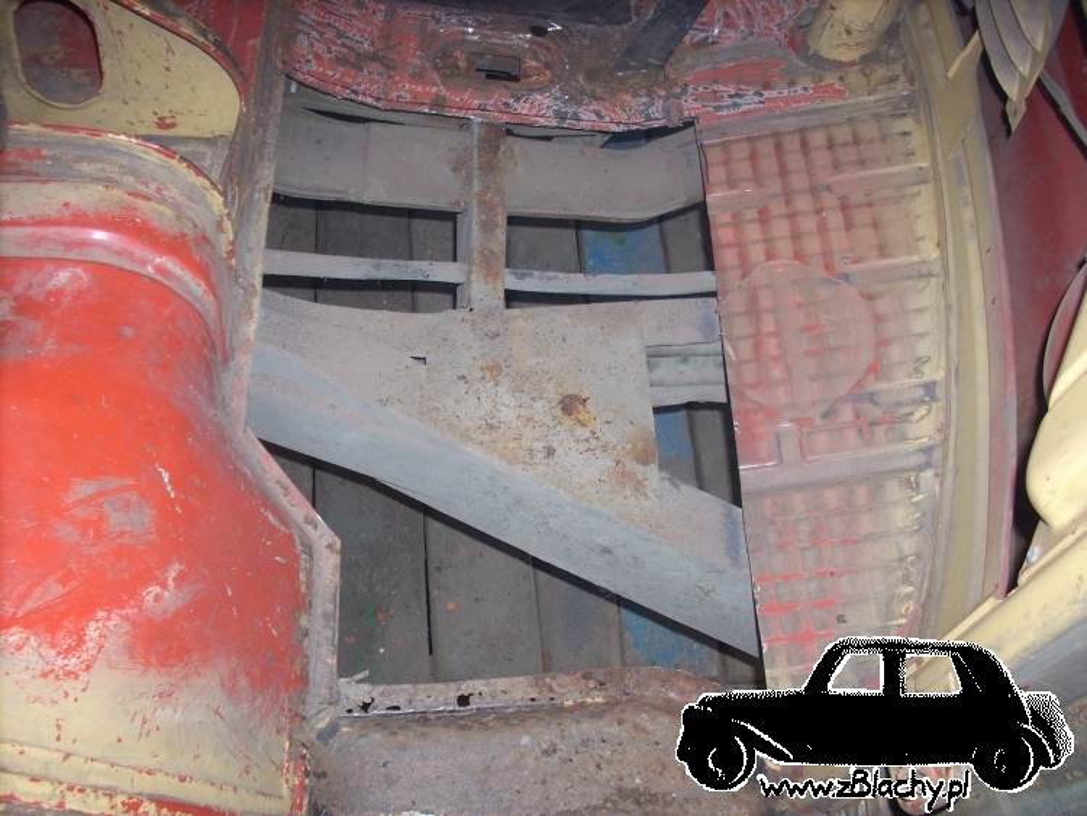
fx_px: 1162
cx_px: 544
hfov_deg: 50.1
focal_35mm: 37
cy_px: 408
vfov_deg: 38.7
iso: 100
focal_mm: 6.2
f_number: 2.8
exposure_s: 1/60
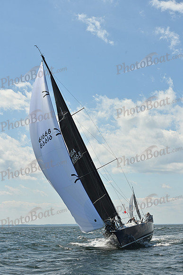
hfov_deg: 19.5
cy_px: 138
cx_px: 92
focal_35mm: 70
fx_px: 533
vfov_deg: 28.8
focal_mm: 70
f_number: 10
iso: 250
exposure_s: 1/1250
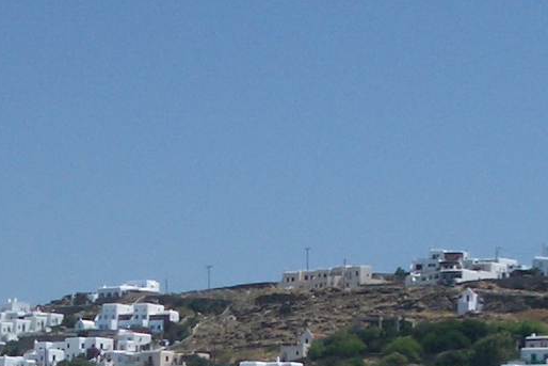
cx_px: 130
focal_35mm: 145
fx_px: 2208
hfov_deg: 14.1
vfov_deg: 9.4
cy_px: 408
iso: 50
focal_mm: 5.8
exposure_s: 1/1250
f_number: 4.3
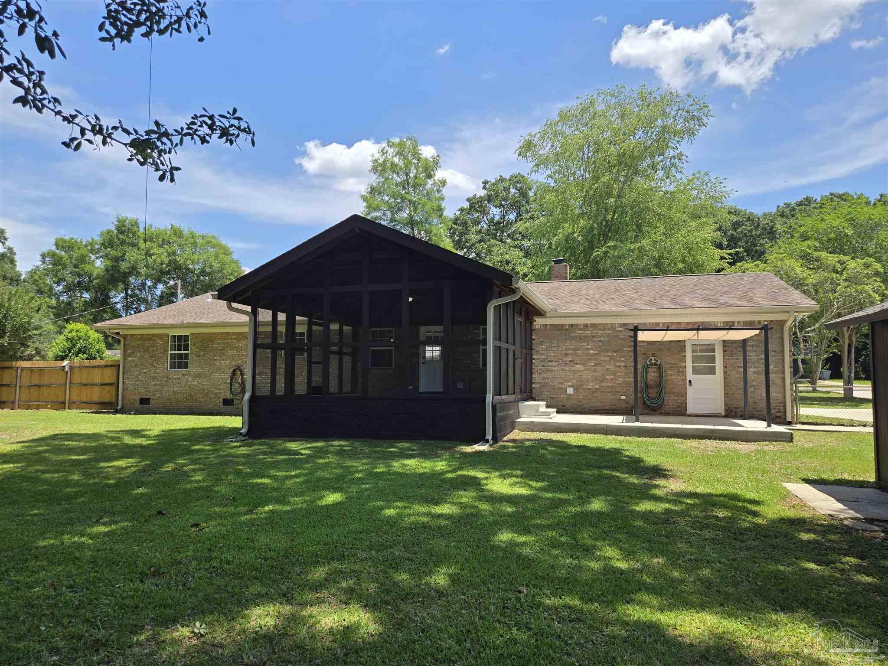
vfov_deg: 58.9
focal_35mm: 23
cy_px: 333
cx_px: 444
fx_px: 590
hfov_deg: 73.9
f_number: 1.8
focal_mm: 5.4
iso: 25
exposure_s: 1/1212
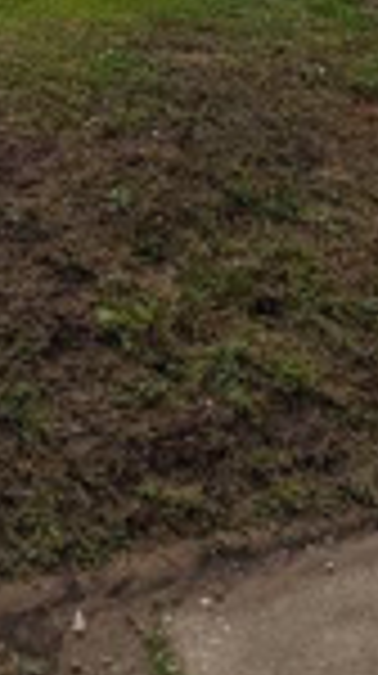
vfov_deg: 30.8
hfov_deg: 19.8
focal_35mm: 58
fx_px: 1037
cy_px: -122
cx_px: -36
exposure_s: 1/7299
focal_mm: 2.02
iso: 53
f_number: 1.7
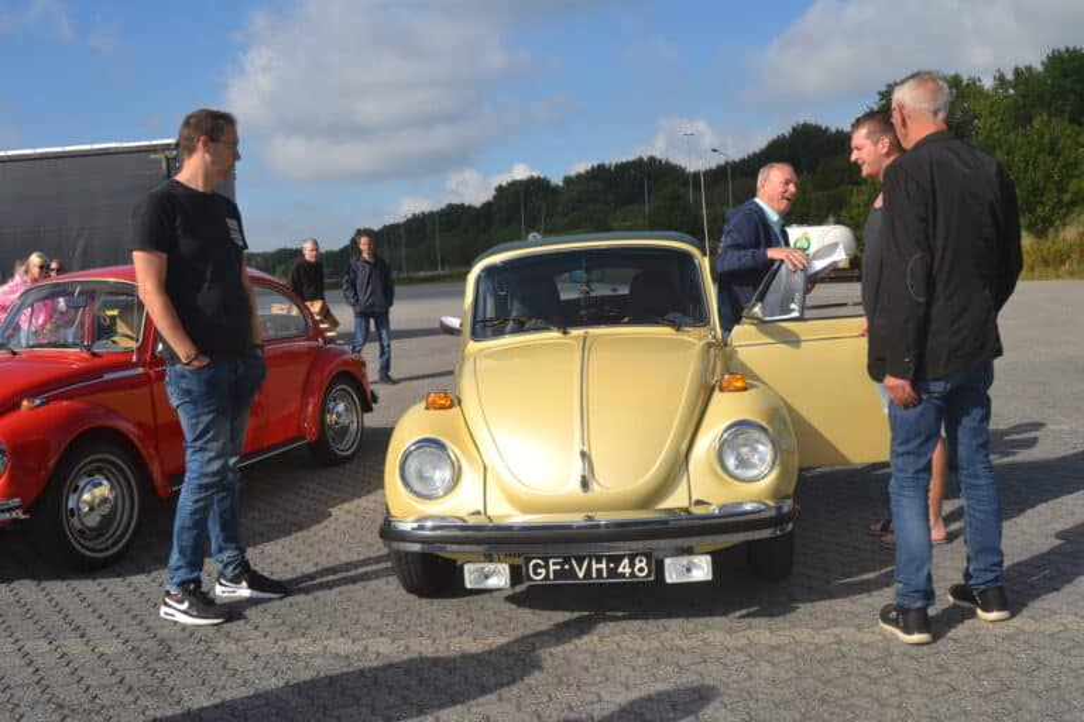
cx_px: 542
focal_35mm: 33
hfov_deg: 57.2
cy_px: 361
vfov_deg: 40.0
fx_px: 994
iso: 100
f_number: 11
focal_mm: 22
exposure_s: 1/200
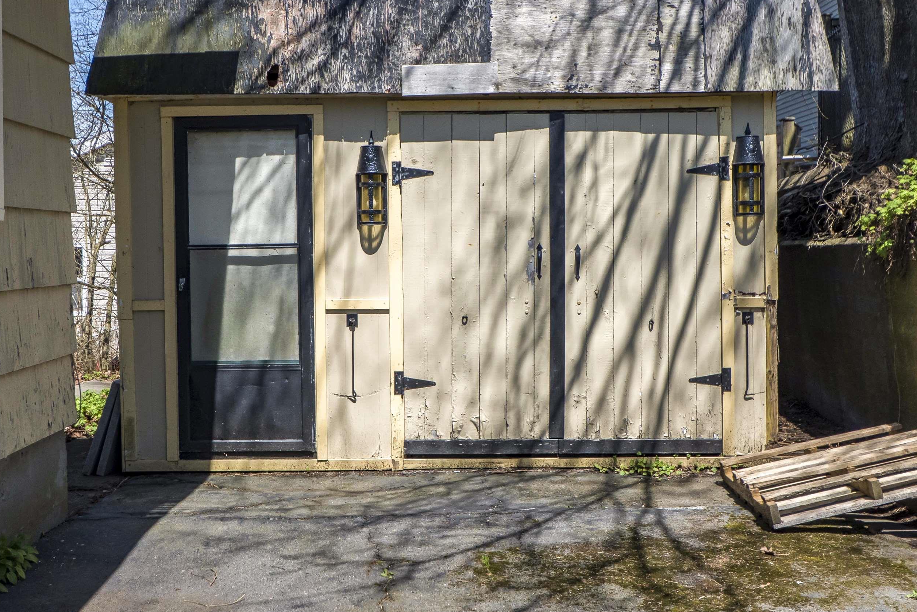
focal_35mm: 44
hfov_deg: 44.5
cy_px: 249
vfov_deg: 30.5
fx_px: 1121
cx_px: 427
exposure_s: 1/1600
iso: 400
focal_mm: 24
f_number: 6.3
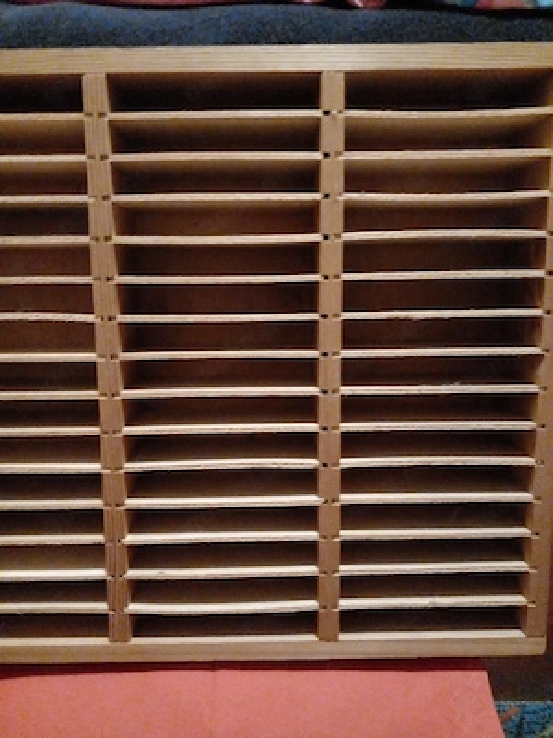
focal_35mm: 27
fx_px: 575
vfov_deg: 65.3
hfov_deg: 51.4
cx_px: 276
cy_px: 369
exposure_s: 1/10
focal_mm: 3.6
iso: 1250
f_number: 1.9
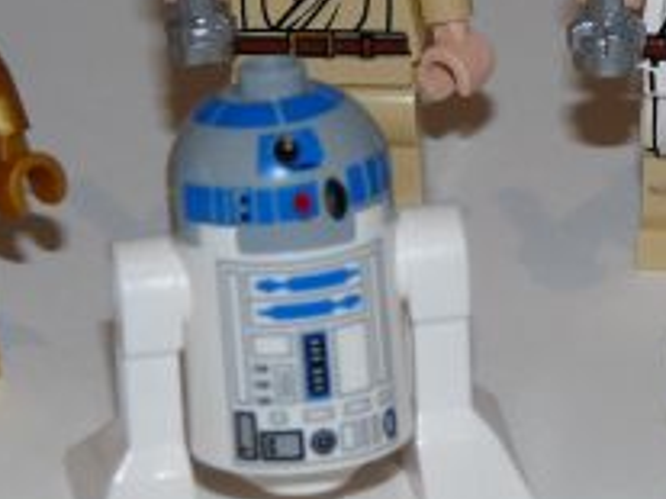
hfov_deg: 6.3
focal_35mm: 313
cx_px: 653
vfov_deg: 4.7
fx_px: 6019
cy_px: 84
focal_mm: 18
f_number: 3.6
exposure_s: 1/160
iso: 100
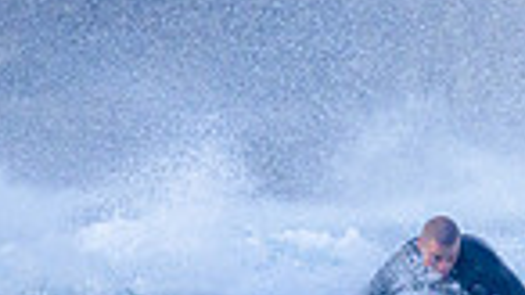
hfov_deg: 0.6
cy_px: 444
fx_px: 47536
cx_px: 316
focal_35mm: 3416
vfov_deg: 0.4
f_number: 11
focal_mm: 800
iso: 2200
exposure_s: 1/2000
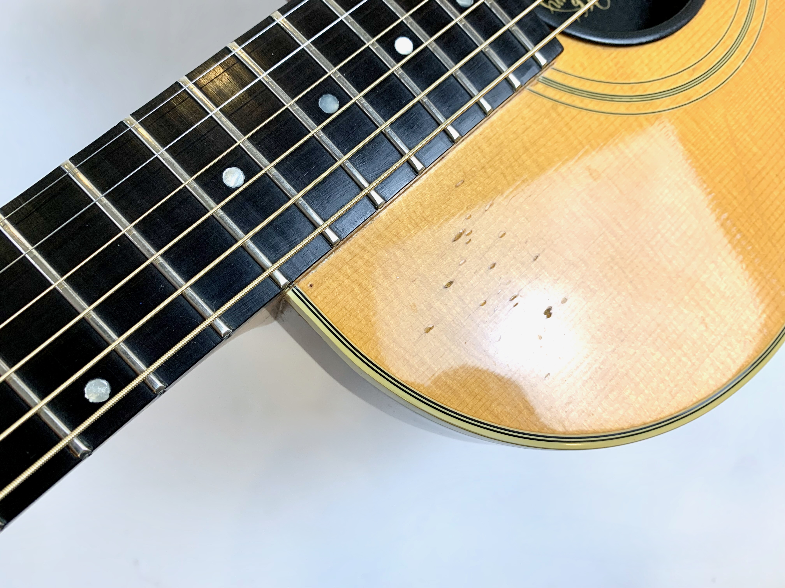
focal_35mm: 26
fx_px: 590
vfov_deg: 53.1
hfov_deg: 67.3
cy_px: 294
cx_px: 392
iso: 64
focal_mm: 4.25
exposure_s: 1/100
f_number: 1.8
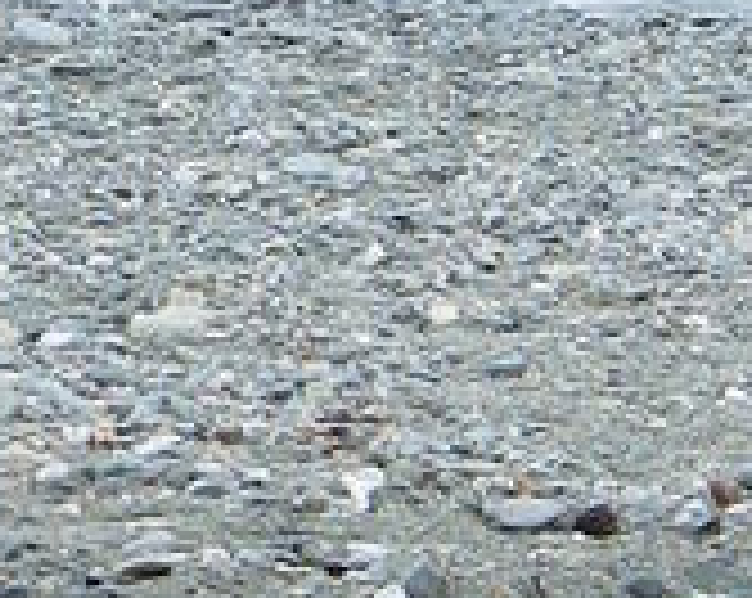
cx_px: 1067
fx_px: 7643
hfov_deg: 5.6
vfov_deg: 4.5
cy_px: -387
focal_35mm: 344
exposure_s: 1/60
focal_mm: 8.7
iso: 80
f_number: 10.9
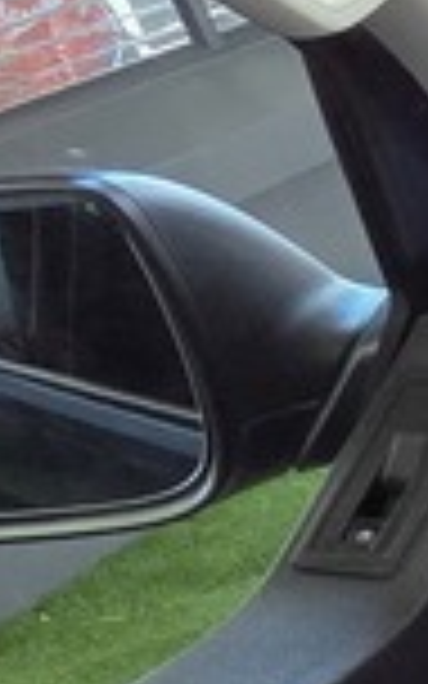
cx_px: 1852
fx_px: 1736
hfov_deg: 7.5
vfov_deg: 20.0
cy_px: 954
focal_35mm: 93
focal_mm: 2.2
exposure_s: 1/100
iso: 200
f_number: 2.2
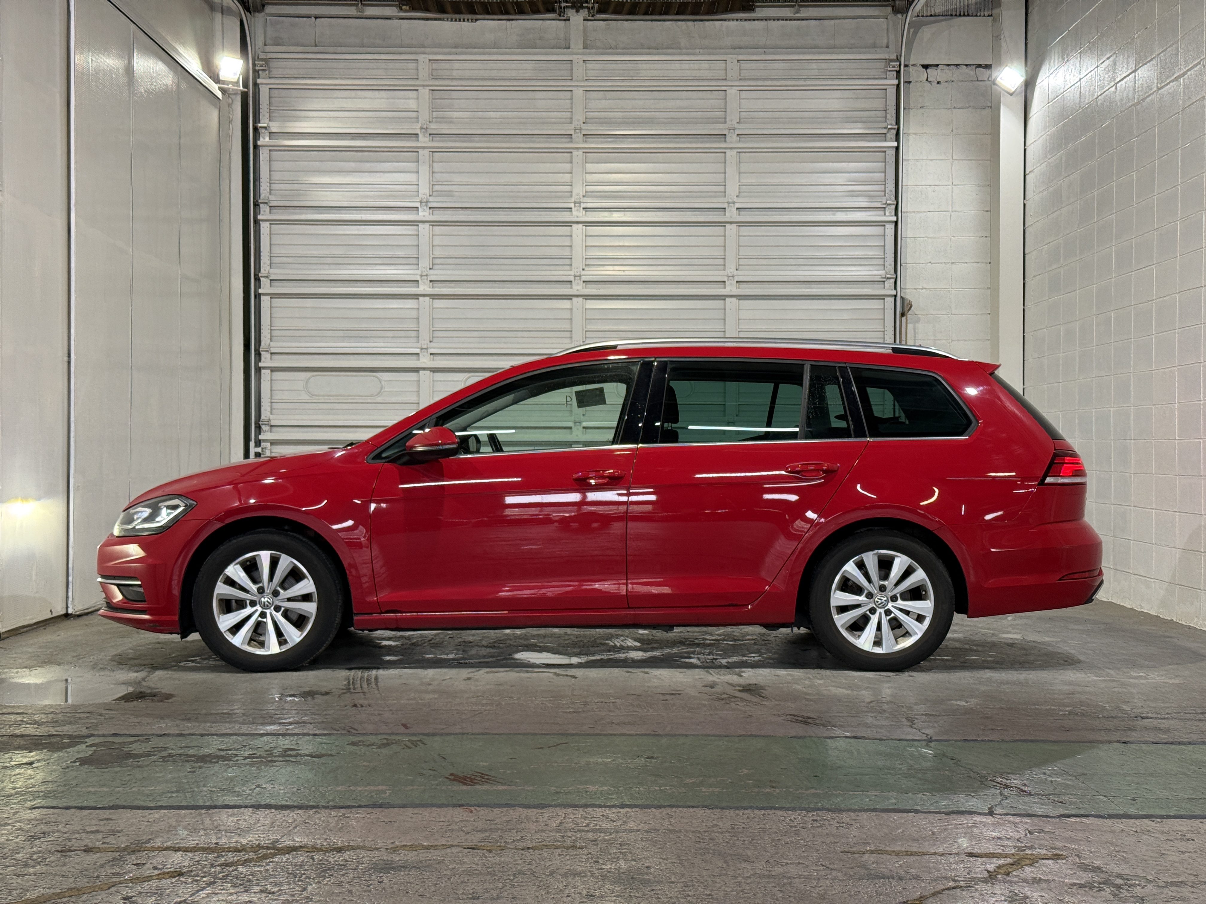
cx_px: 603
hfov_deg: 39.7
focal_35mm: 48
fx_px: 1672
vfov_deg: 30.3
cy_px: 452
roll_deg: -0.4
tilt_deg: -0.1
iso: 80
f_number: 1.78
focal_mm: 6.76
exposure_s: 1/60
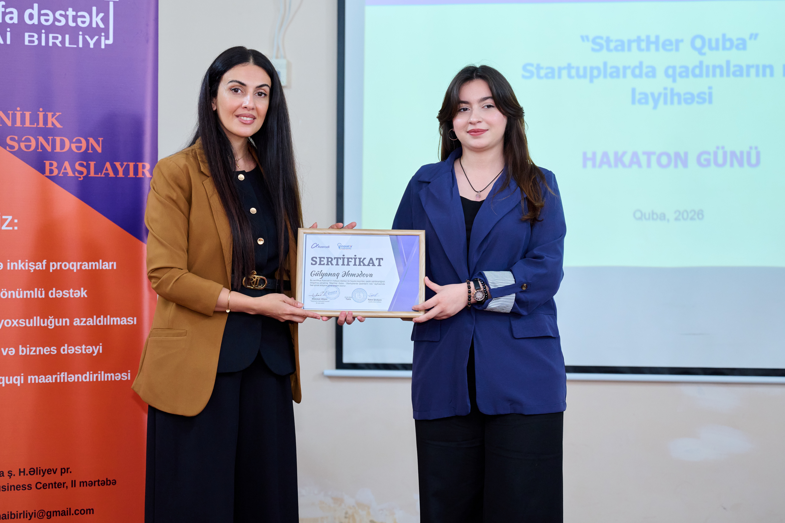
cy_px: 210
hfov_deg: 22.9
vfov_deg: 15.3
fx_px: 1941
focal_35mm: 89
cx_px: 358
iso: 800
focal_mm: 70
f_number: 3.2
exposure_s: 1/160
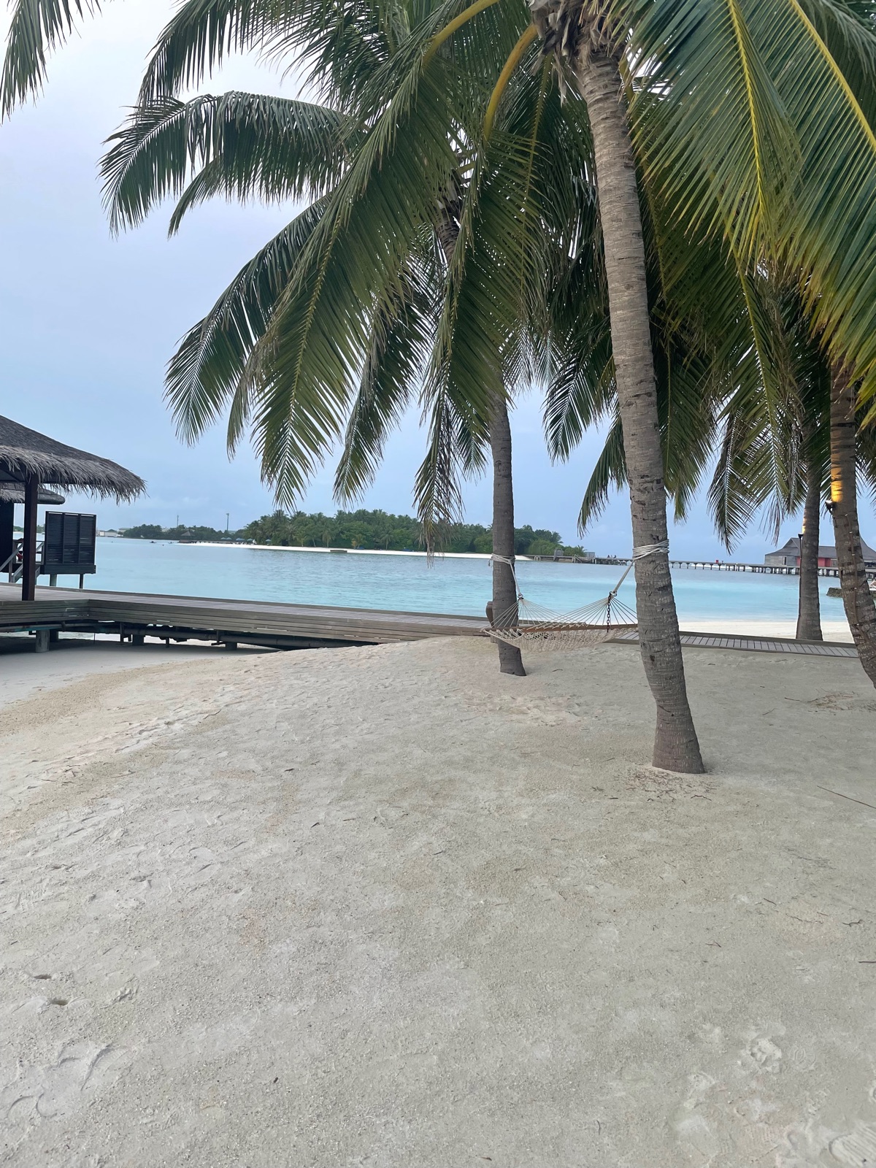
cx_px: 438
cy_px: 584
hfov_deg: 53.1
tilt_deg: -1.5
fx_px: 877
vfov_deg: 67.3
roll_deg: -2.1
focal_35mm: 26
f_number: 1.6
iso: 64
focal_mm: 4.2
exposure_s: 1/121
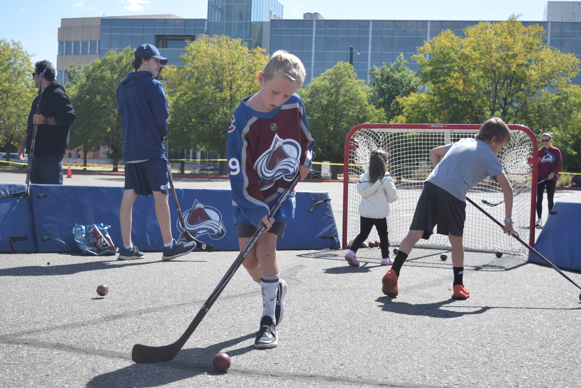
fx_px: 871
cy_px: 194
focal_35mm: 54
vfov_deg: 25.1
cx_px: 290
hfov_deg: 36.9
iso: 400
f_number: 5.6
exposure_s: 1/1600
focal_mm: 36
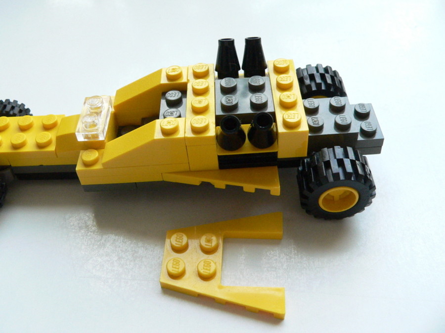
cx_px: 222
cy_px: 166
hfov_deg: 51.4
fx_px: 463
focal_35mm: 36
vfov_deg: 39.7
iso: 400
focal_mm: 6
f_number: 4
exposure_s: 1/100
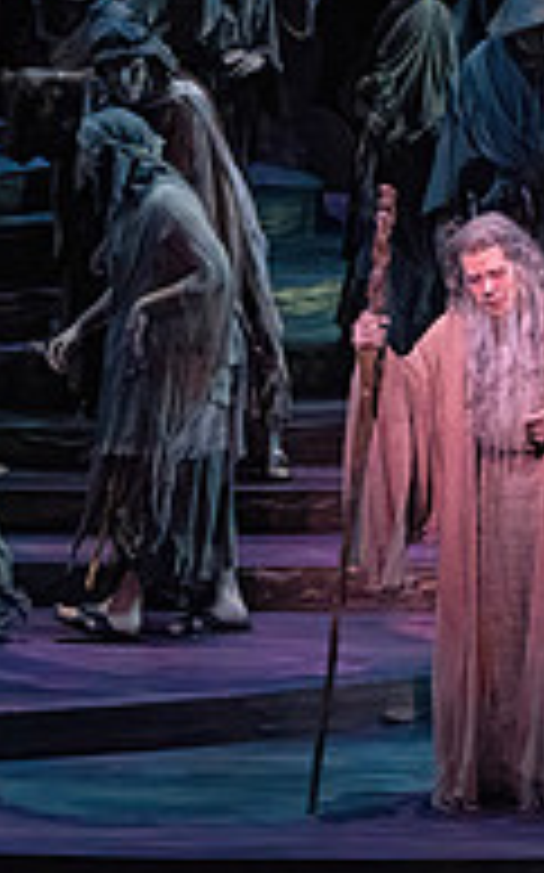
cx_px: 346
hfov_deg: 4.1
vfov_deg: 6.6
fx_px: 7602
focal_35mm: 320
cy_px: 119
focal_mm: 105
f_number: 10
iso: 20000
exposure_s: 1/320
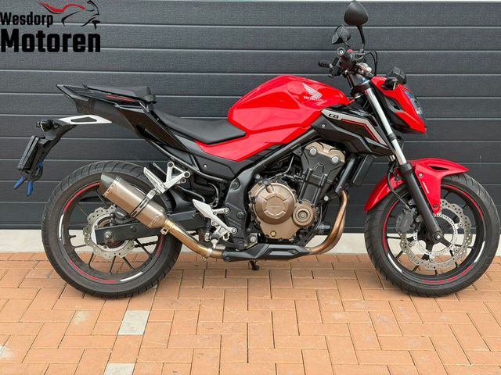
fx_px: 695
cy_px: 188
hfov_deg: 39.7
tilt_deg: -15.1
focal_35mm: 48
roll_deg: -0.3
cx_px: 250
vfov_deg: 30.3
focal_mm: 6.76
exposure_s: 1/1041
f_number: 1.78
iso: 64
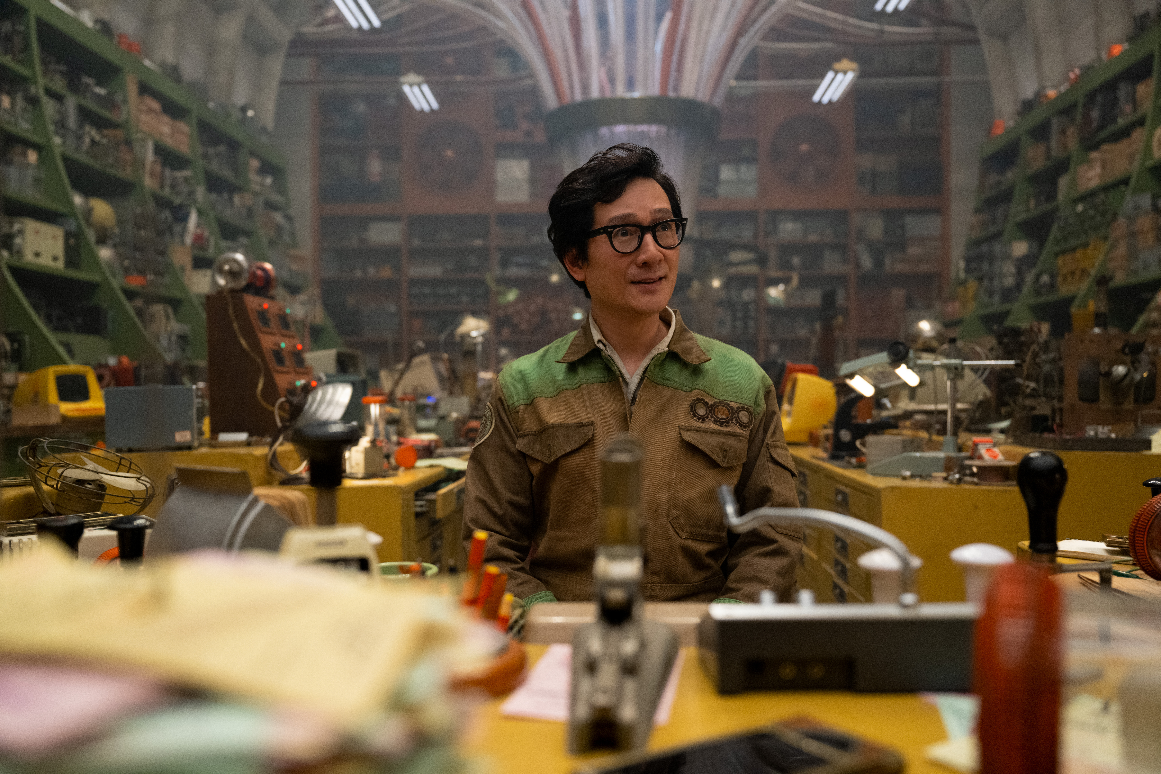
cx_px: 580
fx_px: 1032
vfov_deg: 41.1
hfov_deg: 58.7
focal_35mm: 32
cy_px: 387
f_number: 3.2
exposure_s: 1/400
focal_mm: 32
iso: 2500
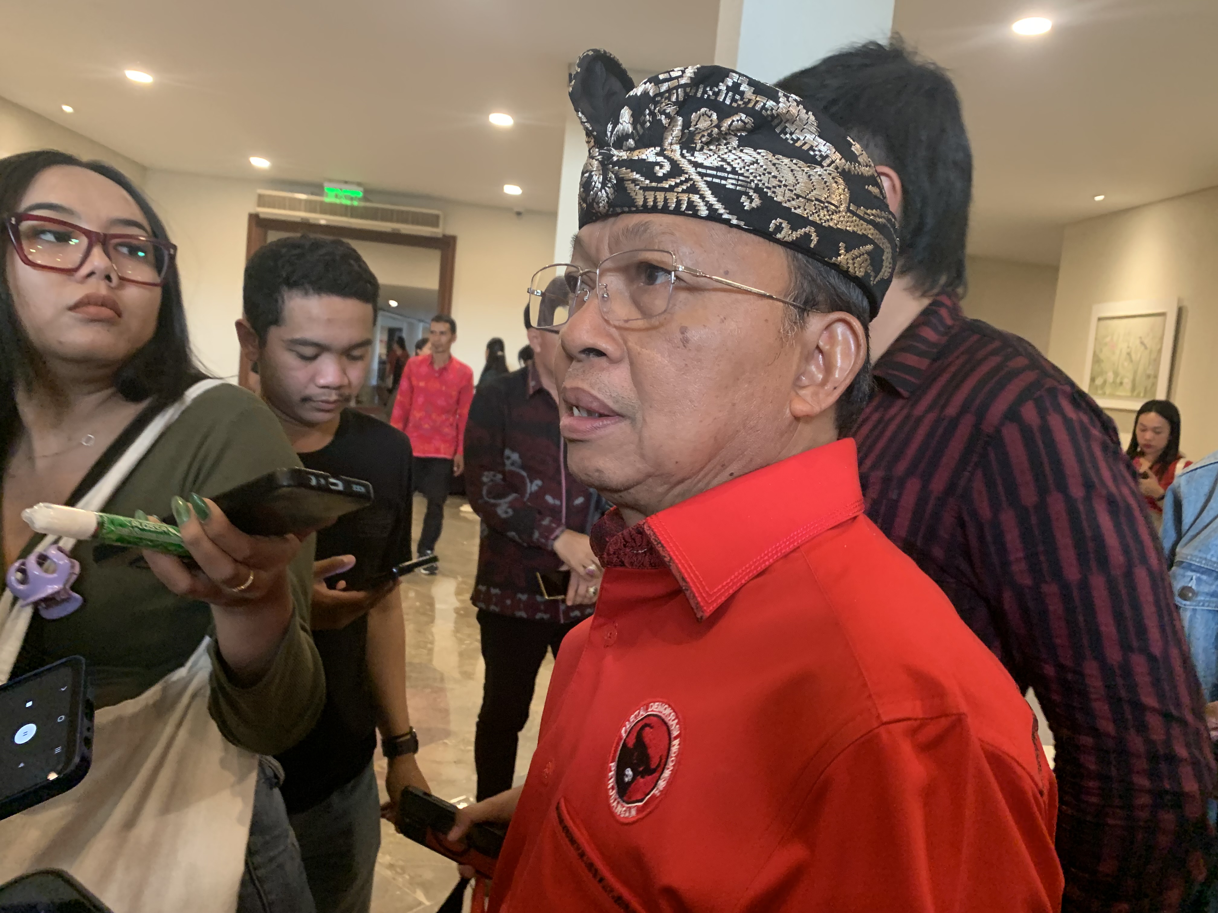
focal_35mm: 26
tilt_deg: -5.3
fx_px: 915
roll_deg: -4.3
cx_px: 609
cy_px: 456
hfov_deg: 67.3
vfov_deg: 53.1
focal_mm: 4.25
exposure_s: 1/50
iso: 320
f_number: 1.8
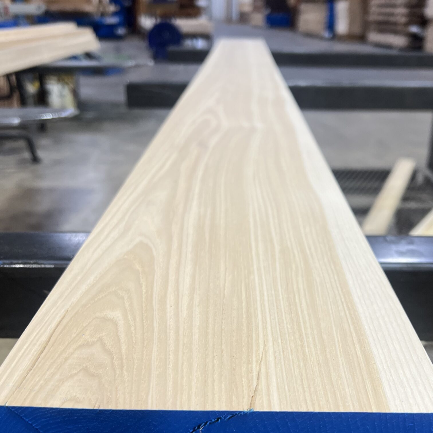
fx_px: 552
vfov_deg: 42.5
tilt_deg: -22.4
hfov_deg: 42.8
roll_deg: +0.1
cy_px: 271
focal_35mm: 39
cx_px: 234
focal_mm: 5.7
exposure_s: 1/60
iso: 80
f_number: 1.5
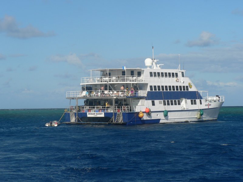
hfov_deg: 16.6
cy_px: 91
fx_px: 835
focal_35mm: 119
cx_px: 122
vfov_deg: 12.5
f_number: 5.6
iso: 80
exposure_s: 1/640
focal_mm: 19.9
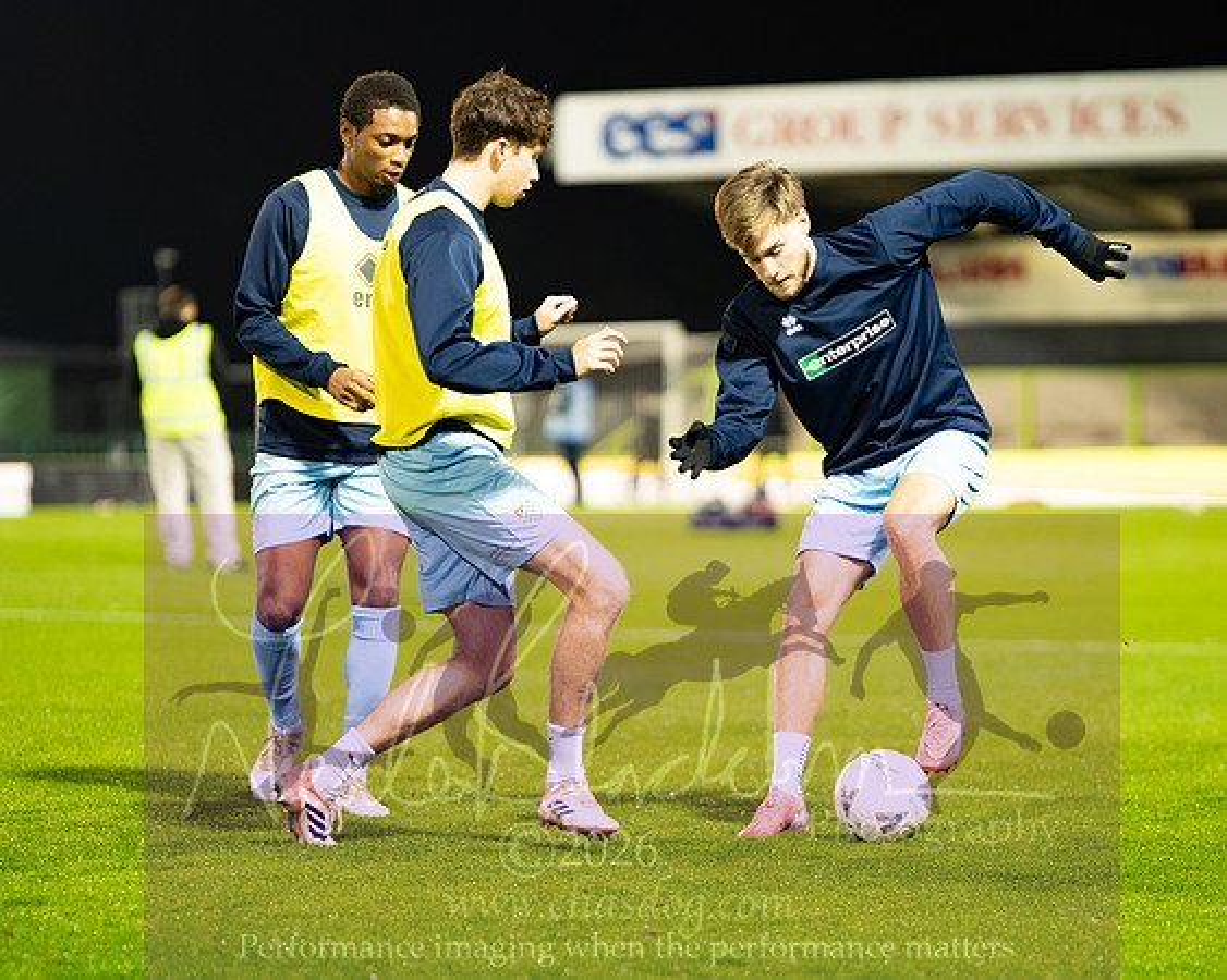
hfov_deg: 11.5
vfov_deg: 9.2
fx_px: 6094
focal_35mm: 168
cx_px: 754
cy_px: 500
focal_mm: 85
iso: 3200
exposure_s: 1/1600
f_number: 1.4
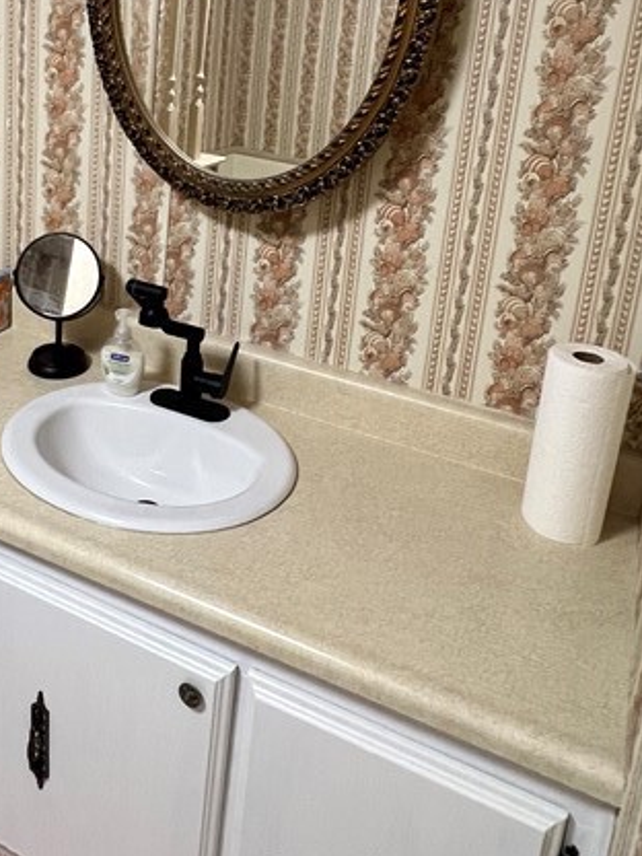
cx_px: 233
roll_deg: -4.3
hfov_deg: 43.7
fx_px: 791
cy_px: 202
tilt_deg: -11.8
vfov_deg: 53.9
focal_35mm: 32
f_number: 1.8
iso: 200
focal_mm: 1.57
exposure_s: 1/60
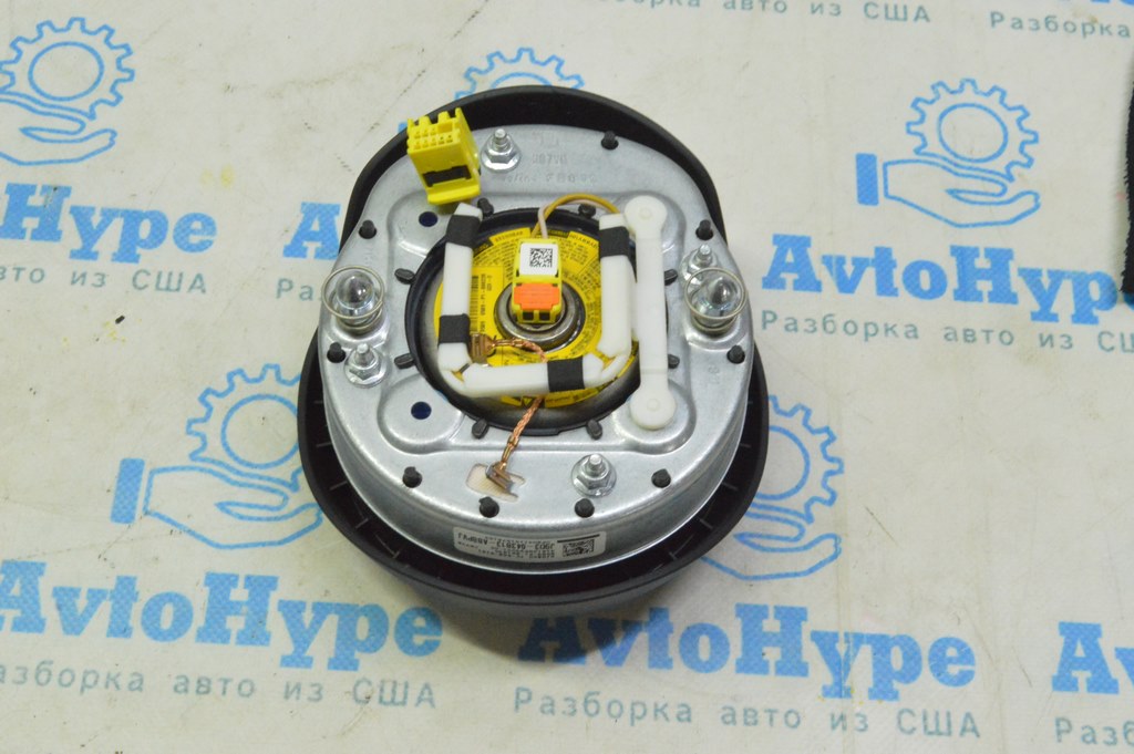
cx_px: 567
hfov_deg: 37.9
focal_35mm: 52
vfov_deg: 25.7
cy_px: 377
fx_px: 1652
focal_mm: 35
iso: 6400
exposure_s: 1/30
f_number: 20
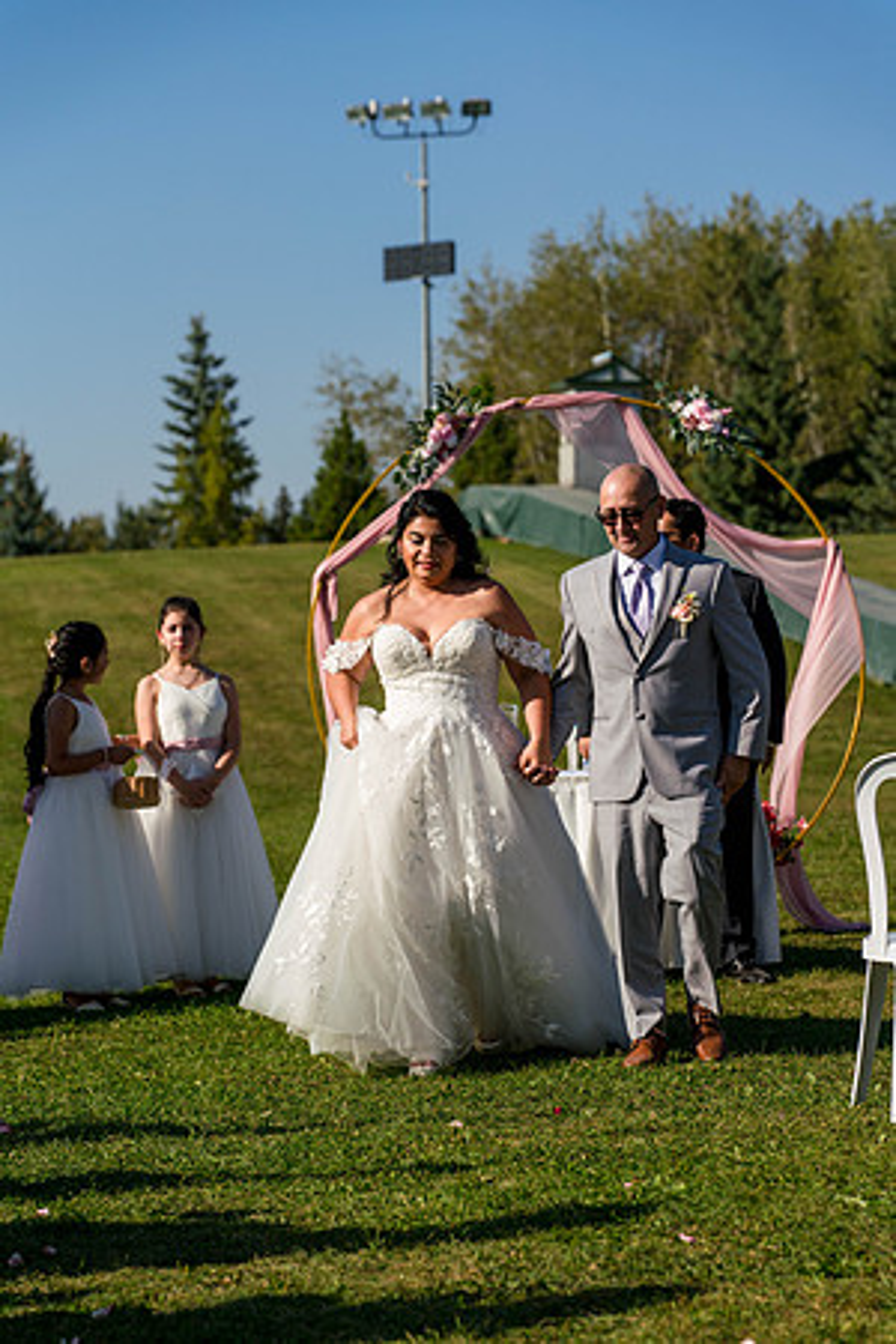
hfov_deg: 13.4
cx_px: 448
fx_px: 3808
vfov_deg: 20.0
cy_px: 672
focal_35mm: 102
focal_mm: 102
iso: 250
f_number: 5
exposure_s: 1/2000
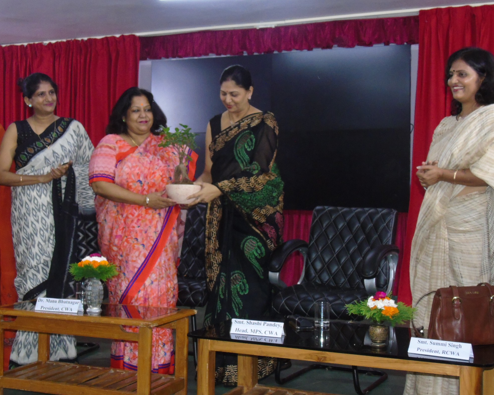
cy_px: 174
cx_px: 242
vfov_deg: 29.7
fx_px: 746
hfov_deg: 36.7
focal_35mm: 51
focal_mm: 7.1
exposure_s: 1/50
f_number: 3.9
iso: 400
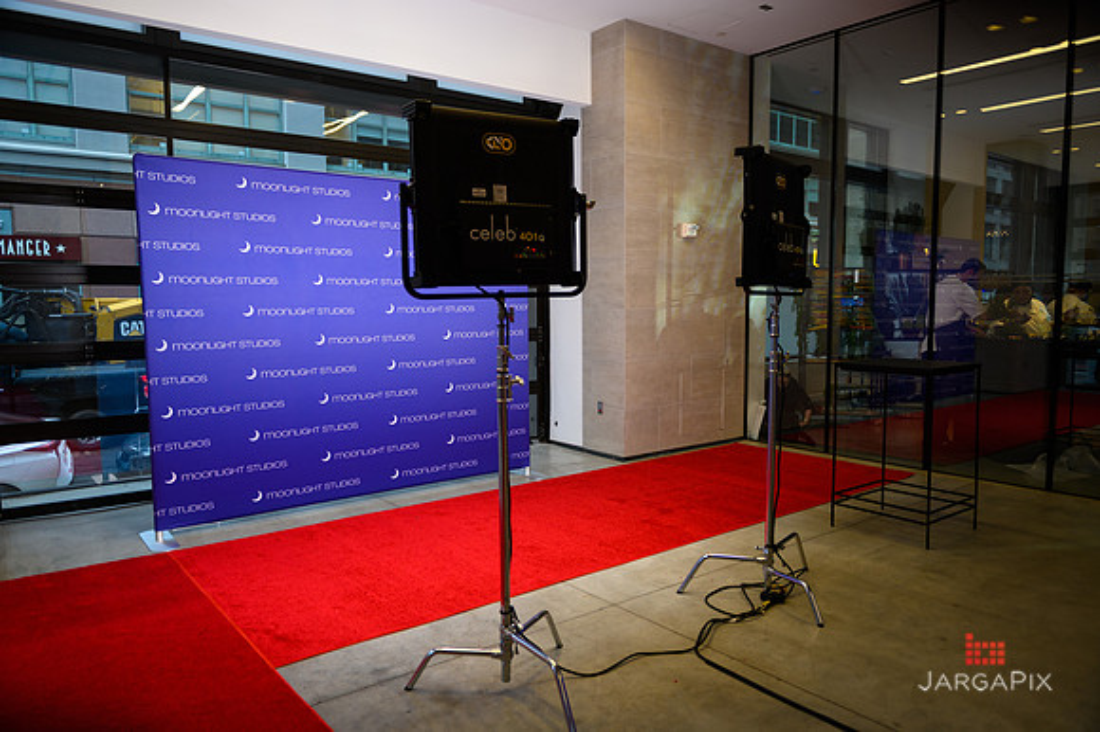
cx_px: 550
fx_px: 794
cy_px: 366
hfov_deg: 69.4
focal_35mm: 26
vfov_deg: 49.5
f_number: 4
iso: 500
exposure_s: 1/200
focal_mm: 26
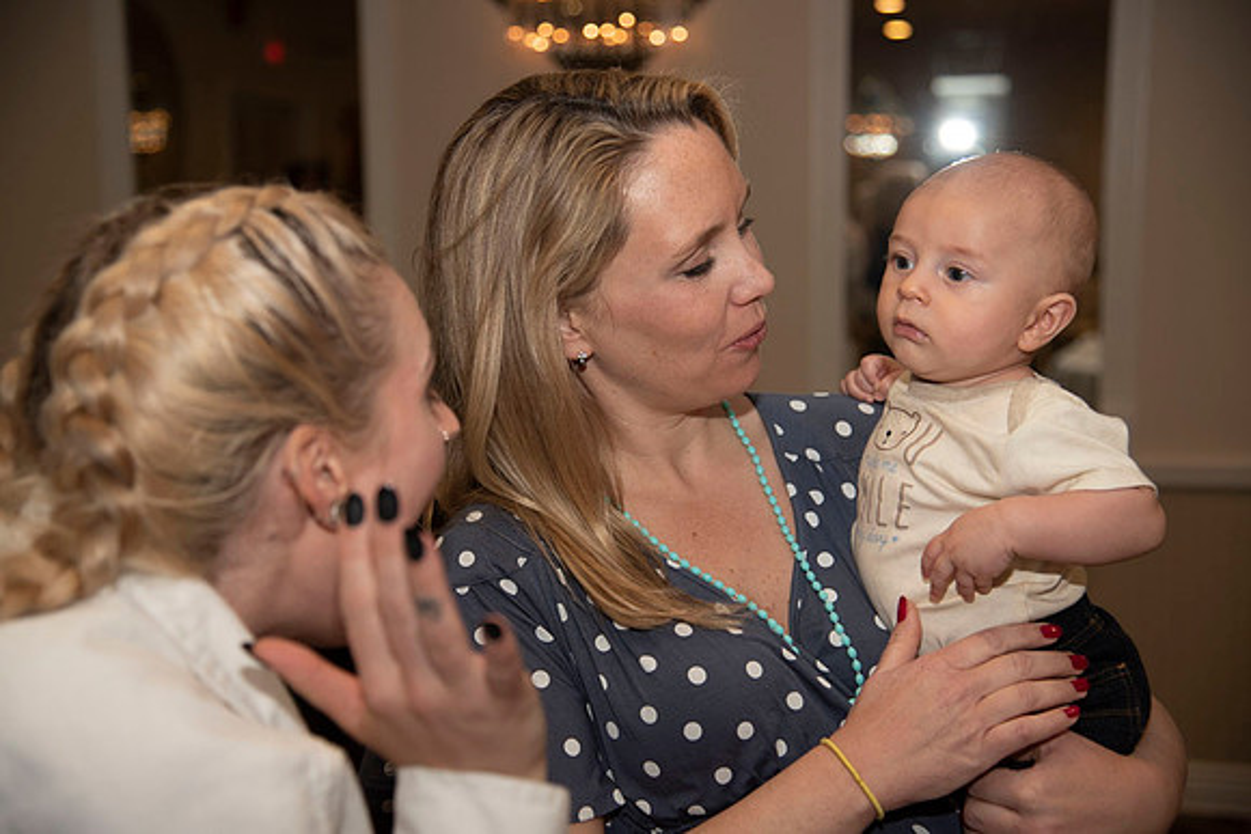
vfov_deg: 23.4
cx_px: 626
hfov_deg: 34.5
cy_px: 417
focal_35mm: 58
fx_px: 2016
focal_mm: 58
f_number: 4
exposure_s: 1/200
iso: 640
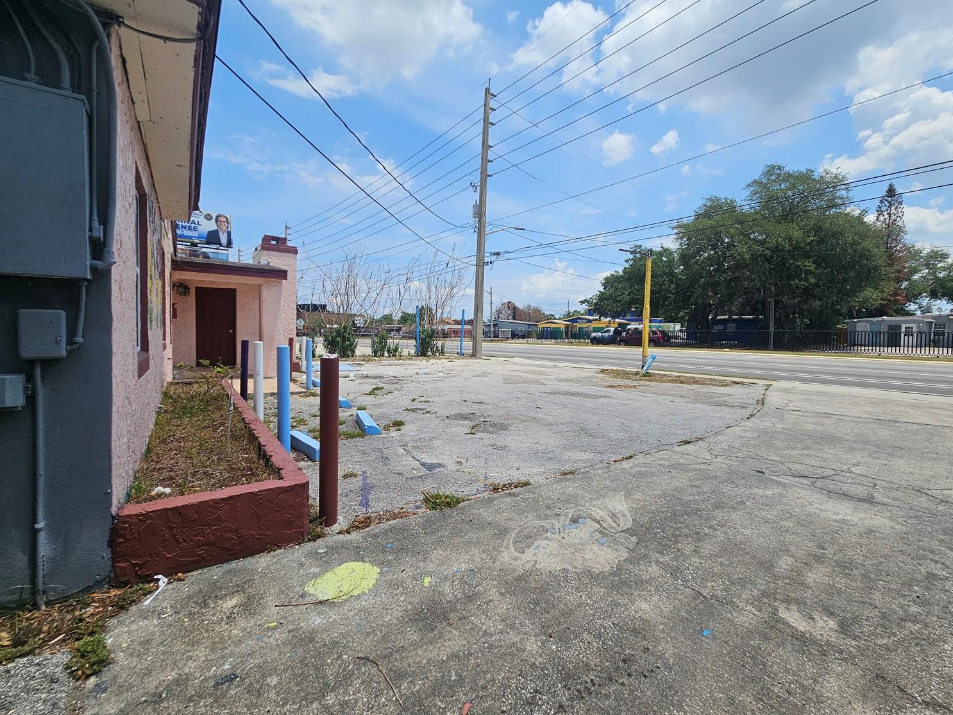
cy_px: 346
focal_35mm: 14
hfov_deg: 102.0
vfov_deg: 85.6
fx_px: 385
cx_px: 501
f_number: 2.2
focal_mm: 2.2
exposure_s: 1/3628
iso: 50
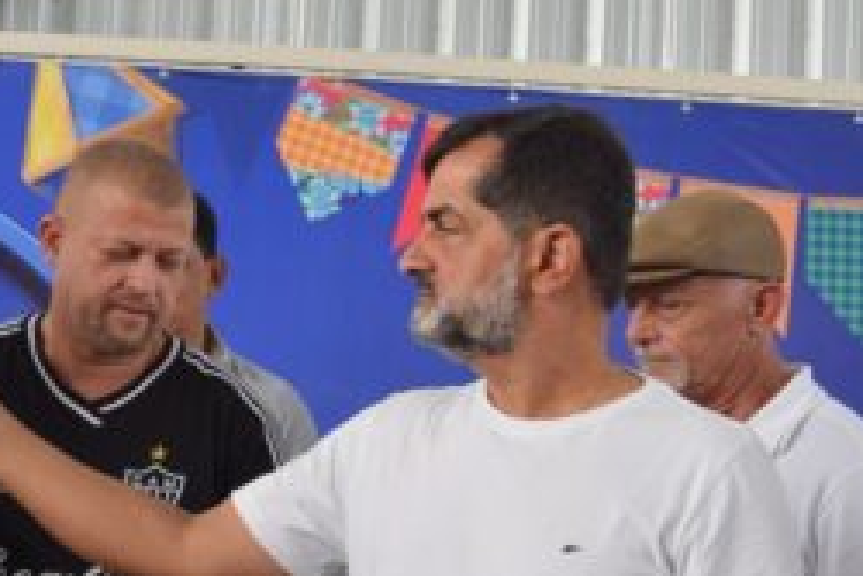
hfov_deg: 20.5
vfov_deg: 13.9
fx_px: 2351
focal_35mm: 98
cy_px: 405
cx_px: 138
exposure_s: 1/200
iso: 400
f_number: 7.1
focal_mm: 22
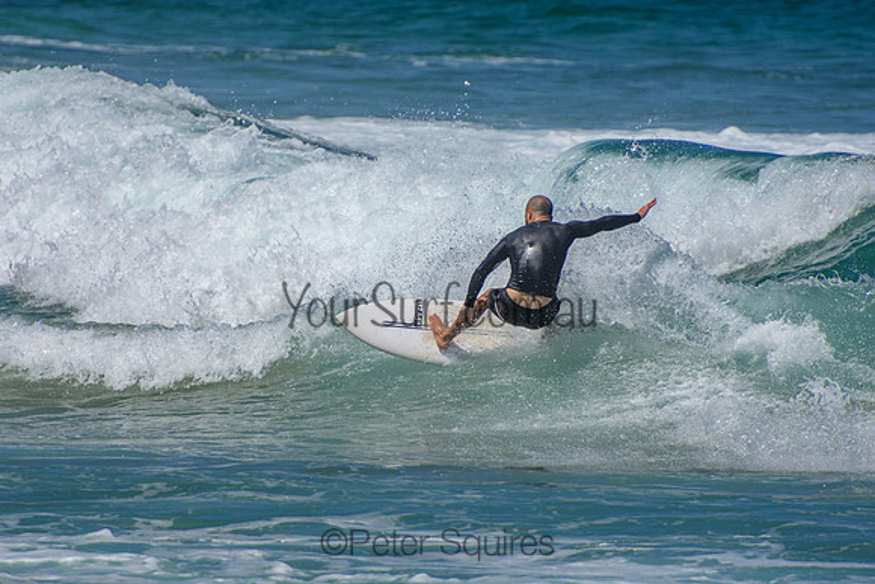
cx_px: 438
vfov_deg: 2.3
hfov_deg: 3.4
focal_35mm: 600
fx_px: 14586
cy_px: 292
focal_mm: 400
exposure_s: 1/2000
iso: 140
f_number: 5.6
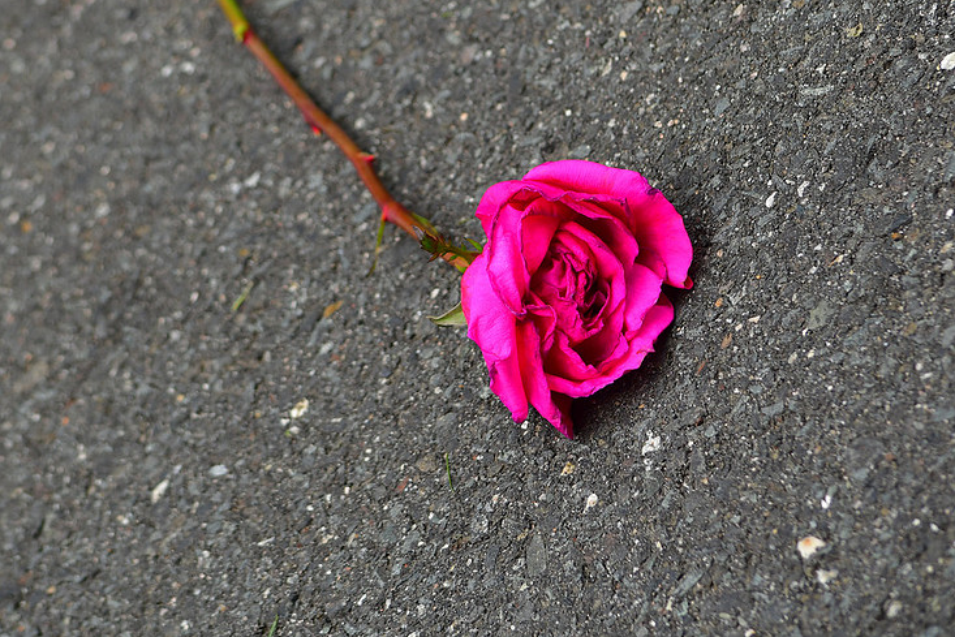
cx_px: 404
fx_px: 5970
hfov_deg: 9.1
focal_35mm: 225
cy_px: 162
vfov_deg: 6.1
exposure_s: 1/1000
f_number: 5
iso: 200
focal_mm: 100
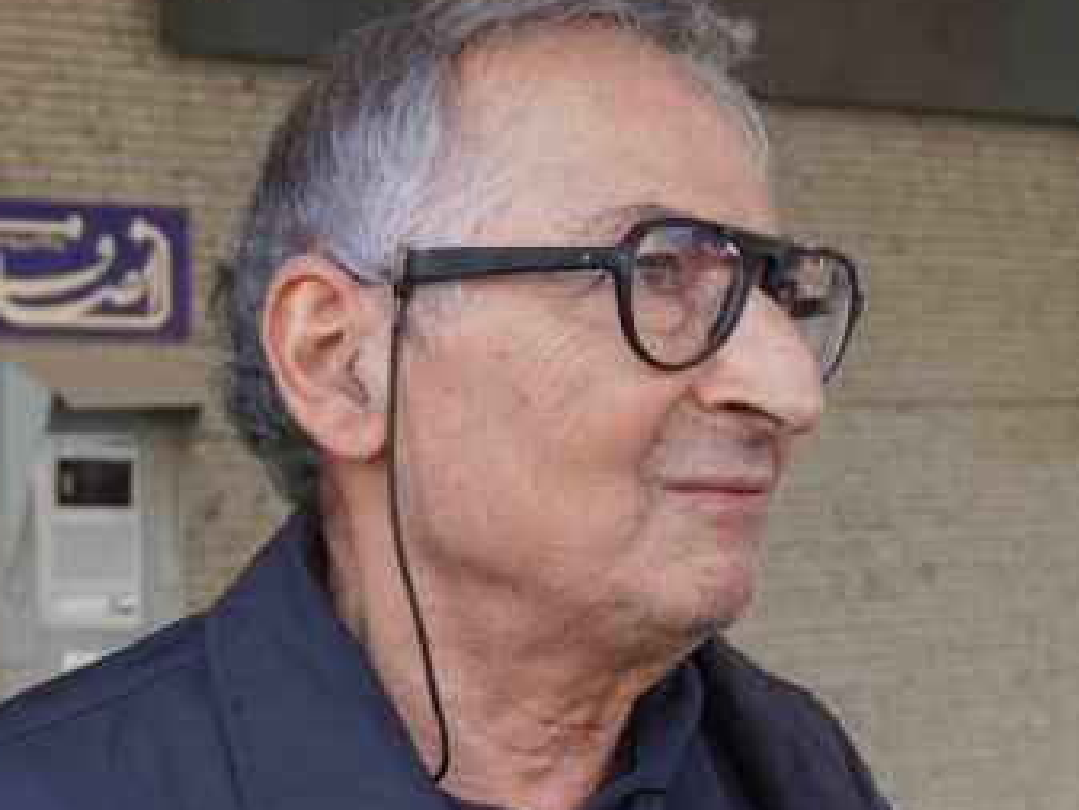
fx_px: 3589
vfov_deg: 12.8
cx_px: 410
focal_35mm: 115
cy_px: 669
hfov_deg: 17.1
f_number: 5.6
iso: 1000
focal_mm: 35
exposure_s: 1/160
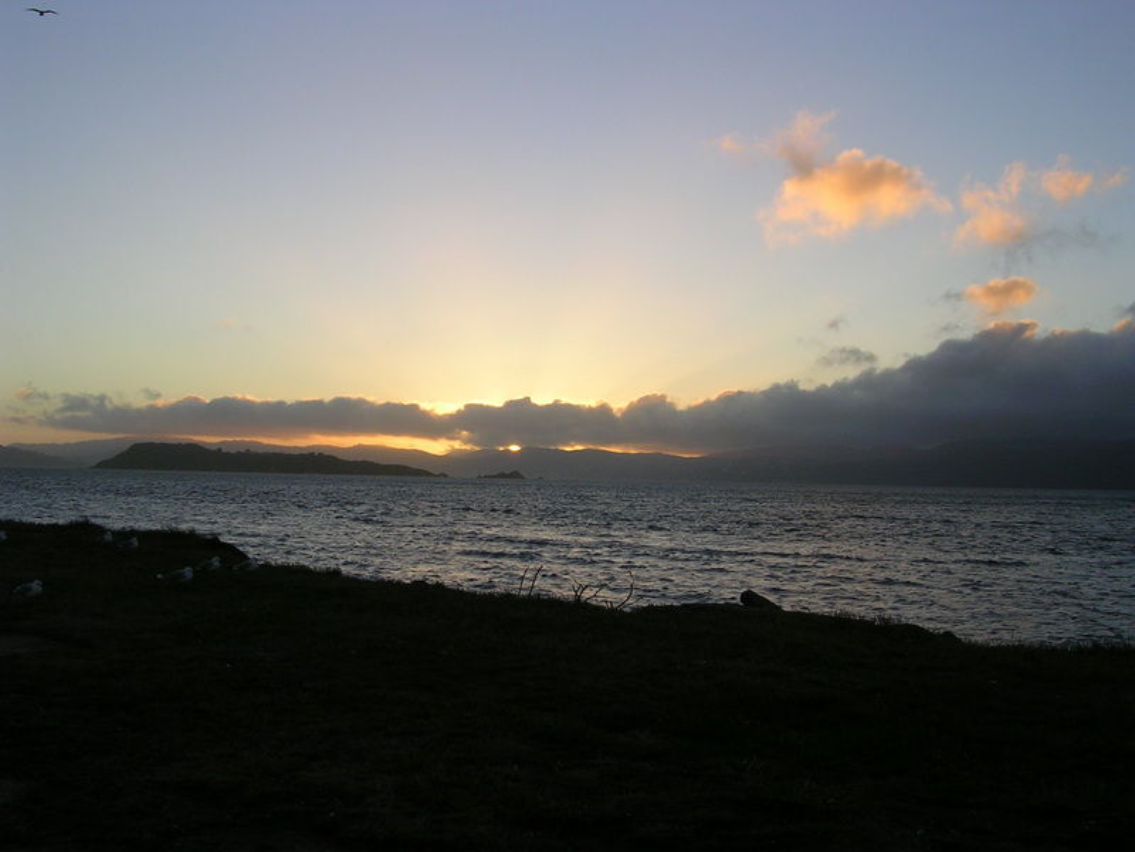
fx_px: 1246
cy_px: 426
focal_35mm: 38
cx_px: 568
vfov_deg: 37.7
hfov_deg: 49.0
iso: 50
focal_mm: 5.8
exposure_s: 1/142
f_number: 5.6
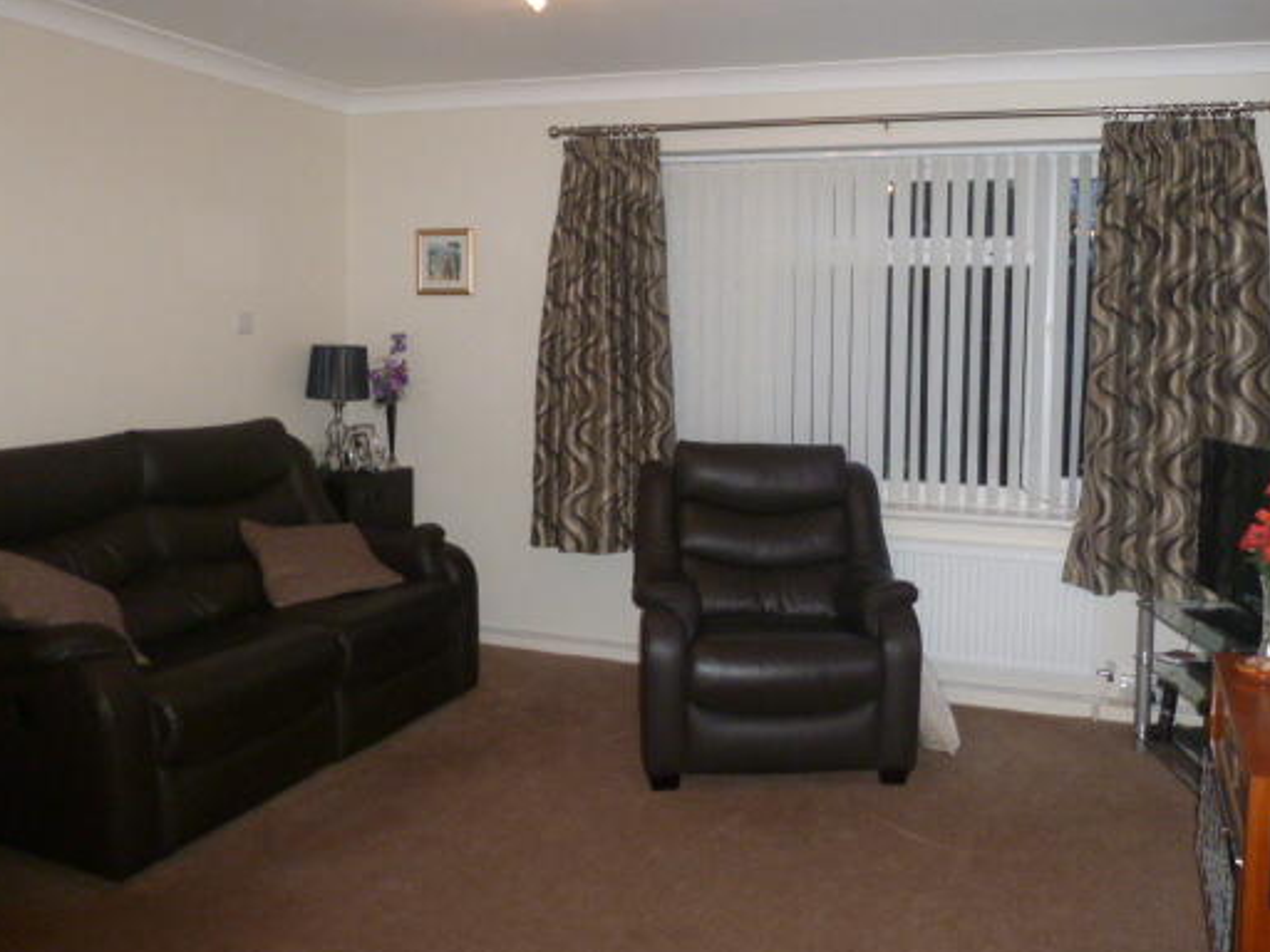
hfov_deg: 59.6
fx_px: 1101
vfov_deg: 46.6
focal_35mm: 30
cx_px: 739
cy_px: 394
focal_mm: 4.3
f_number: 3.3
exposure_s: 1/60
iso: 400
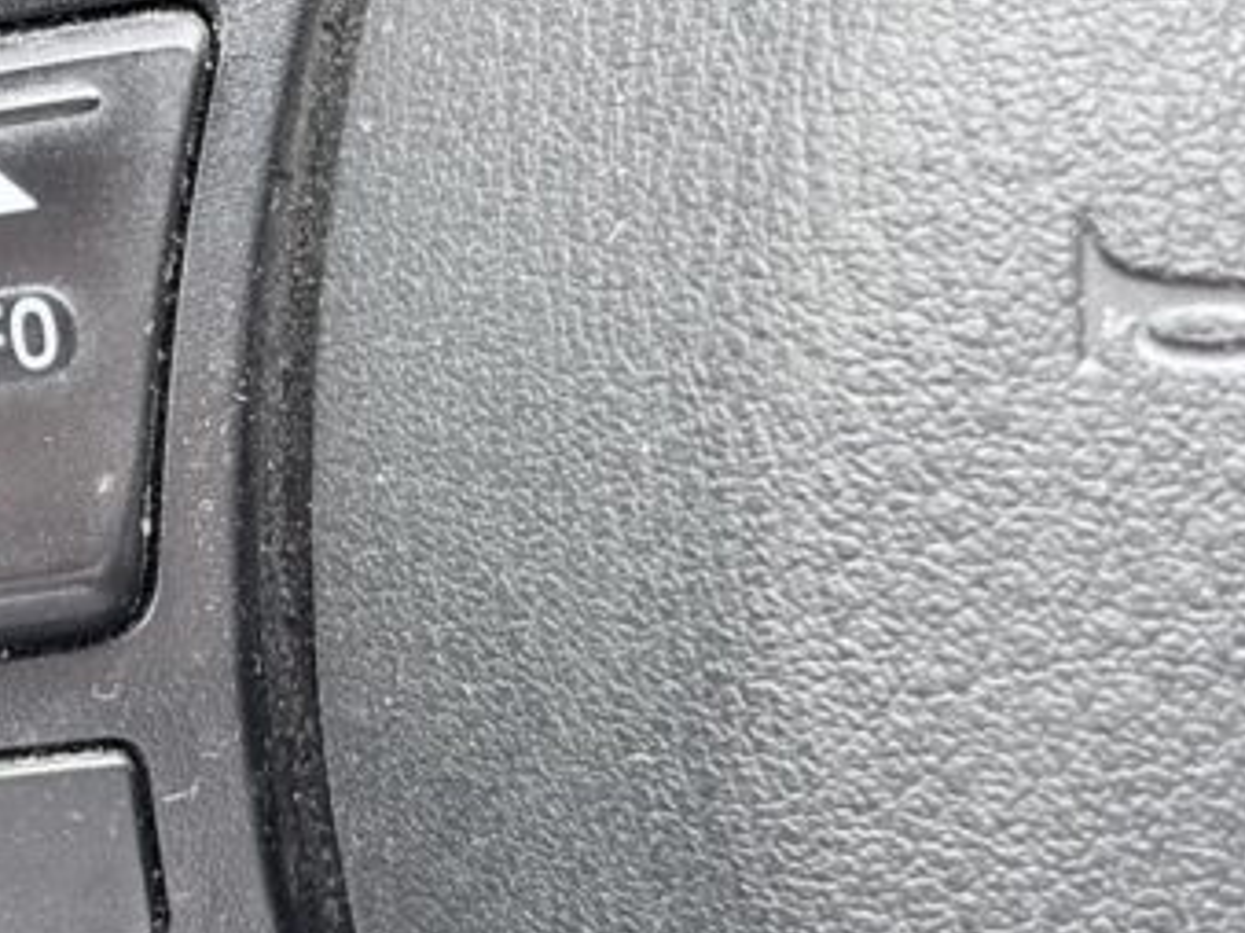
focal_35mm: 157
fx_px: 5645
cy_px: 448
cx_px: -279
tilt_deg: -31.6
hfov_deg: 12.3
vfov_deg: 9.4
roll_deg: -2.1
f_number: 1.6
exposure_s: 1/35
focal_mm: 5.96
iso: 320
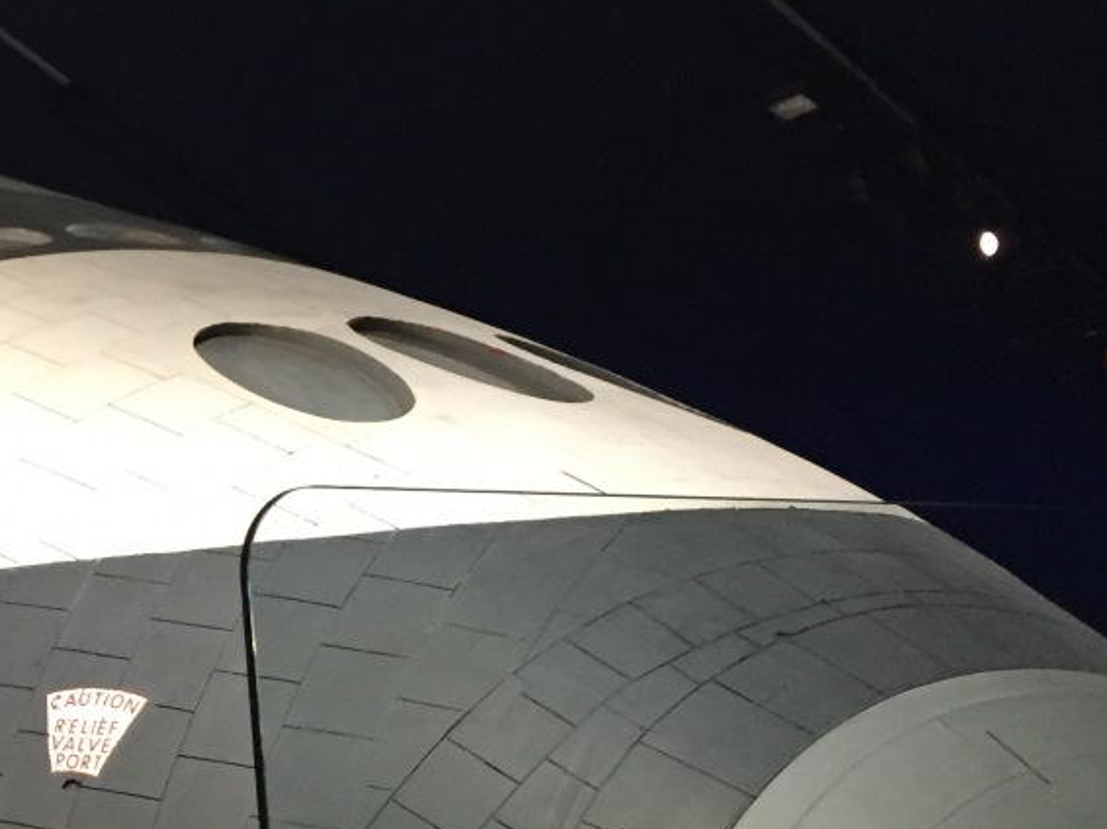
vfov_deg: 17.9
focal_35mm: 82
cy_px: 604
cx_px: -237
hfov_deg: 22.0
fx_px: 2621
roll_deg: +3.2
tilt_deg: +8.0
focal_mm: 4.15
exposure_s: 1/30
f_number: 2.2
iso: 250
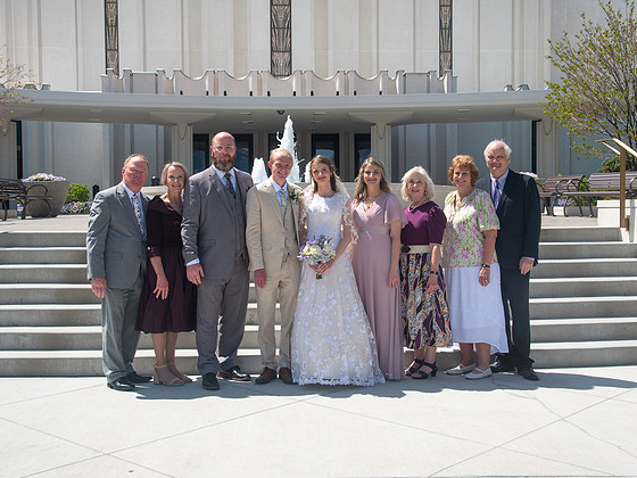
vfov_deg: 32.2
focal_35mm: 45
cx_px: 325
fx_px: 828
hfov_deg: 42.1
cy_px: 226
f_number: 8
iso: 100
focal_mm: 38
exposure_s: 1/250
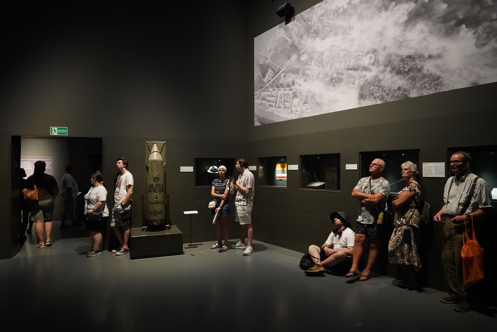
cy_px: 166
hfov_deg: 73.7
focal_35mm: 24
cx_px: 248
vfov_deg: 53.1
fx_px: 331
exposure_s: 1/80
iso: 6400
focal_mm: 24
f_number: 3.2
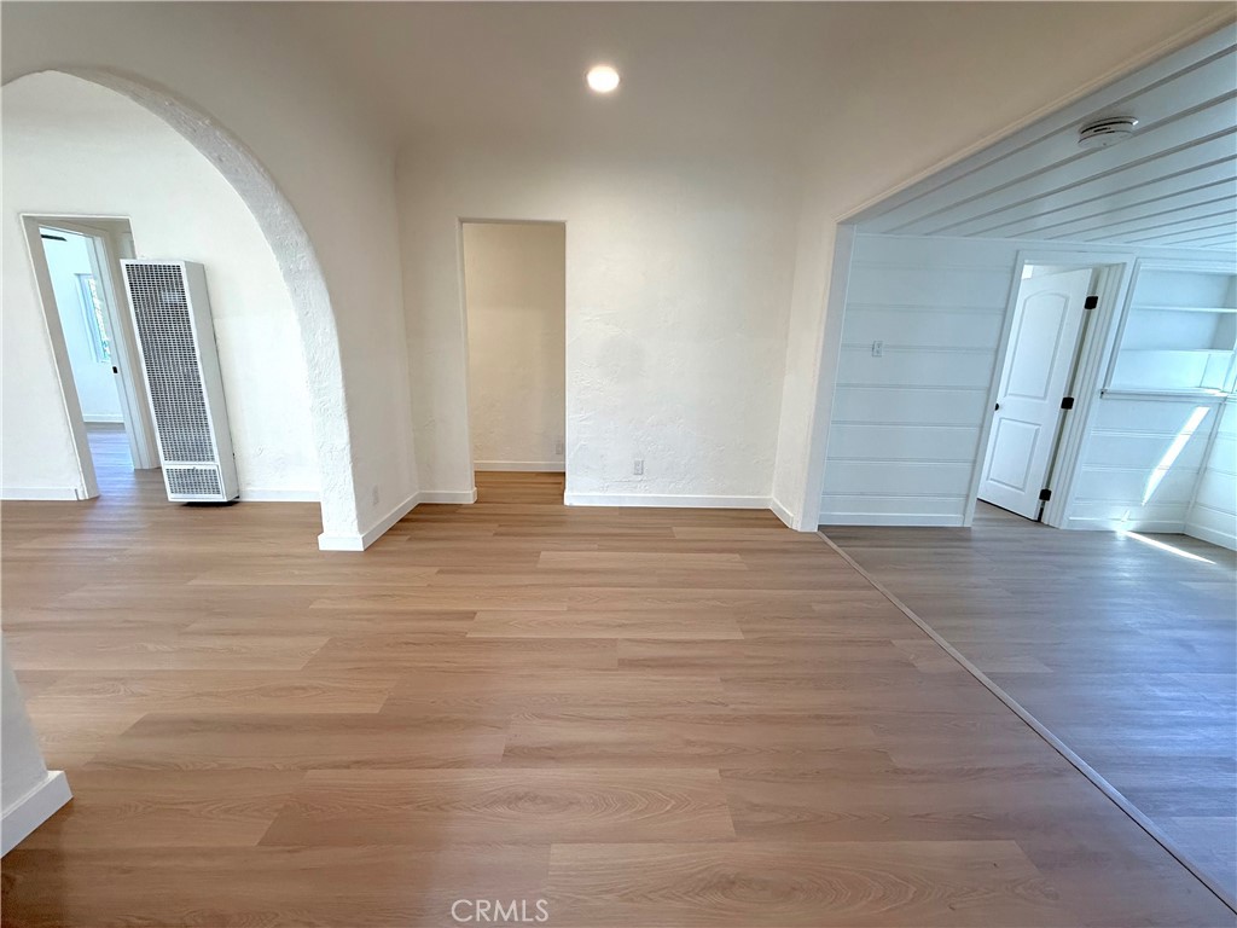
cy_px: 464
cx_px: 618
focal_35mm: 14
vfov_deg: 85.7
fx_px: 500
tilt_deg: -13.0
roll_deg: -1.2
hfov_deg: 102.1
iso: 160
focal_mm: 2.22
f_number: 2.2
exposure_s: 1/120
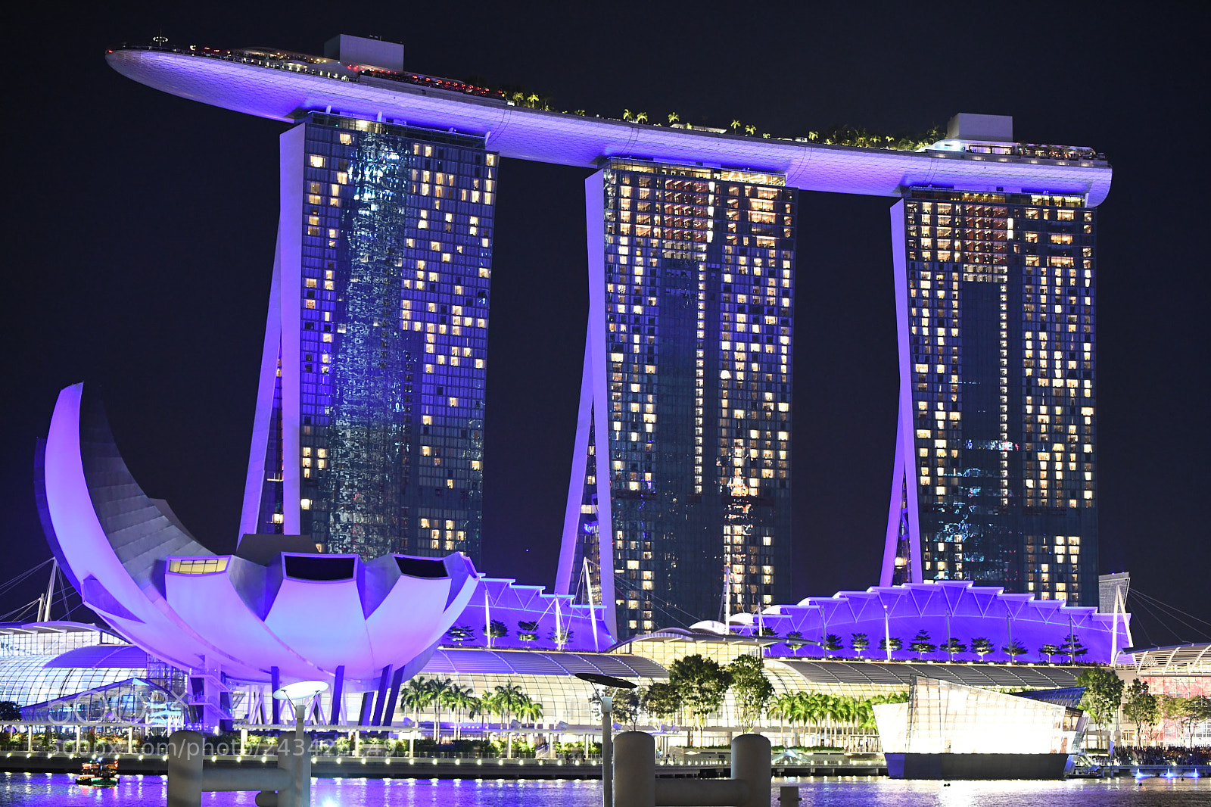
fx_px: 2354
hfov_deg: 28.8
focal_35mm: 70
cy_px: 404
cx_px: 606
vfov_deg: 19.4
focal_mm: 70
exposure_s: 1/13
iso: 4500
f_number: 2.8
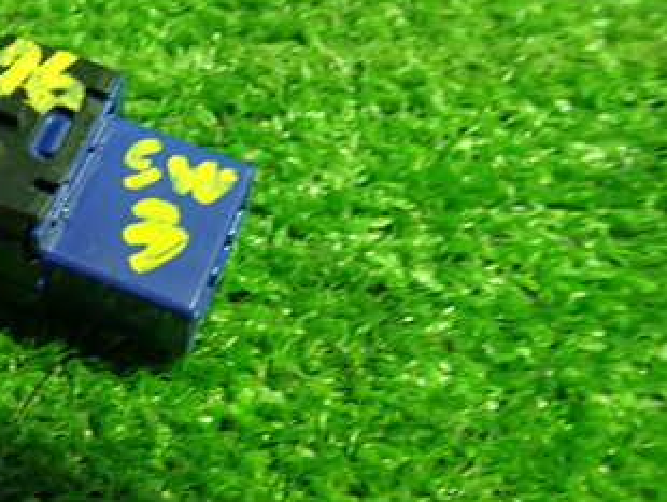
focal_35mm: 58
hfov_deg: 31.1
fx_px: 1118
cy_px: 114
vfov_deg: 24.9
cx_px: 26
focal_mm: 5.4
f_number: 2.3
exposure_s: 1/30
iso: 400
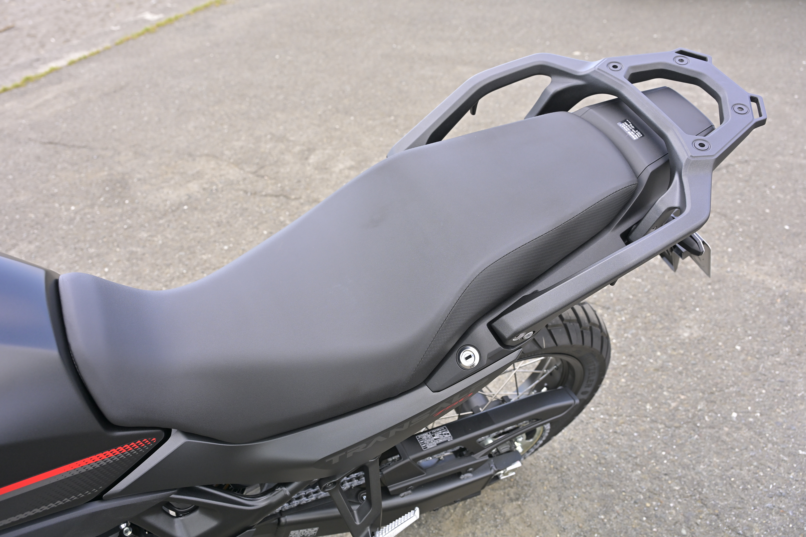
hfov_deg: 61.1
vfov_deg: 43.0
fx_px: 683
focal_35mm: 30
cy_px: 268
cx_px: 403
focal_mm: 30.5
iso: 400
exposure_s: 1/400
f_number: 5
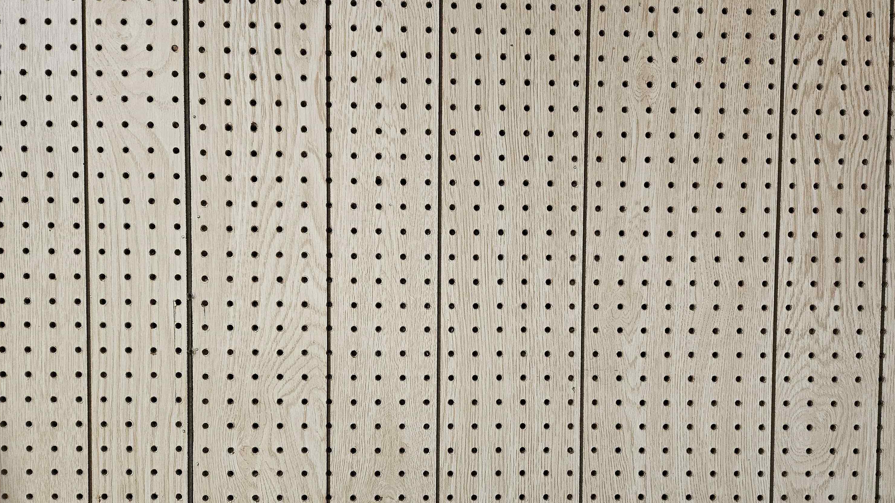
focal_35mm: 27
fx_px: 641
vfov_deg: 42.5
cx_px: 458
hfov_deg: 69.9
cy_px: 321
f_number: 1.8
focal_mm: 5
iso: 200
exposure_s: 1/120
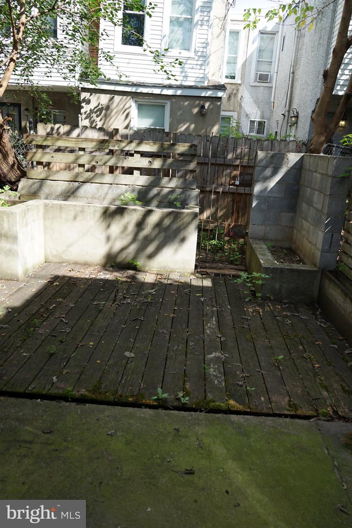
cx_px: 176
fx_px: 411
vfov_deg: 65.5
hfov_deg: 46.4
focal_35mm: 28
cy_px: 264
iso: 100
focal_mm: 28
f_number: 5
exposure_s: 1/200
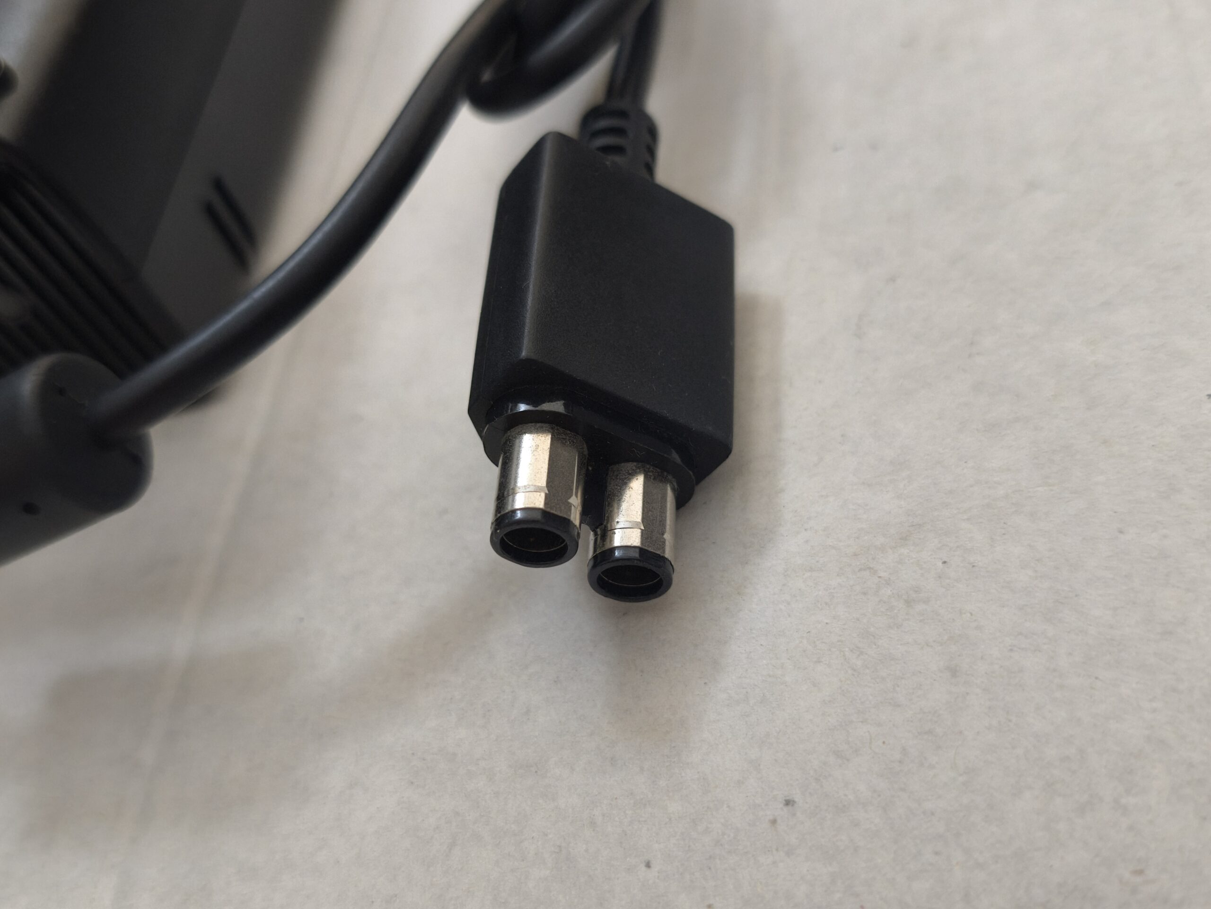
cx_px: 606
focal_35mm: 35
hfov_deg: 52.6
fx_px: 1224
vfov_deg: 40.7
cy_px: 454
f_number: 1.6
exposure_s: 1/50
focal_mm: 6.57
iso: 500
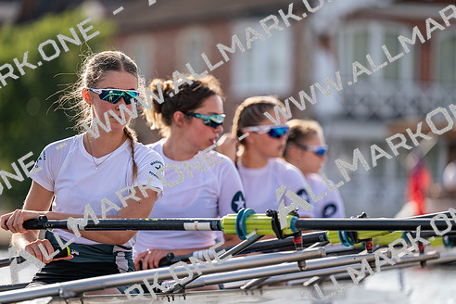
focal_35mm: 236
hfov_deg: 8.7
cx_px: 196
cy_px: 141
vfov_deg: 5.8
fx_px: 2989
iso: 200
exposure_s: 1/2500
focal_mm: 200
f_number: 2.8
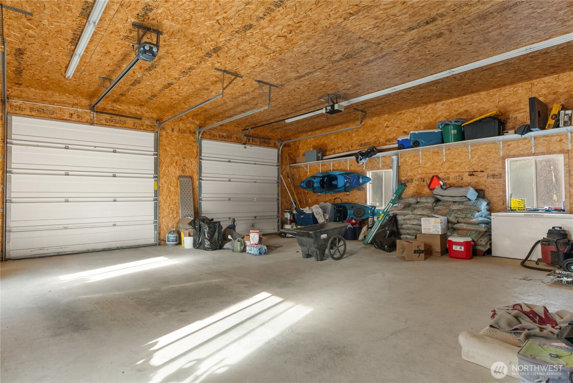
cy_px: 192
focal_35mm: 19
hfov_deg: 86.0
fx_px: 307
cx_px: 286
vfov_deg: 63.8
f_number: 2.8
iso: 400
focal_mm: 19.3
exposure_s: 1/15
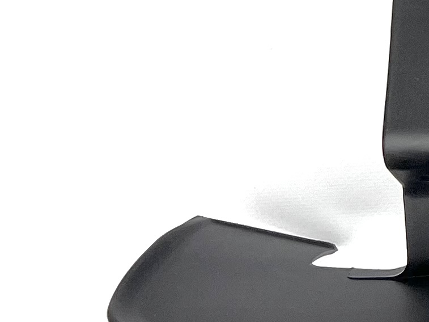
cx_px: 932
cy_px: -12
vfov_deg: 11.7
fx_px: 1549
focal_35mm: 125
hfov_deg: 13.0
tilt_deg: -87.6
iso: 50
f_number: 1.5
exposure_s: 1/894
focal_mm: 5.7
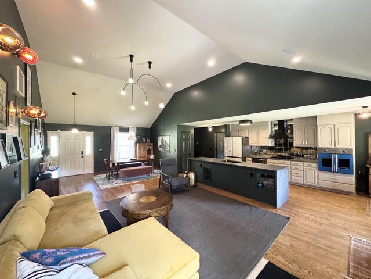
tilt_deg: +0.1
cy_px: 140
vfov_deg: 85.7
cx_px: 186
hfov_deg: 102.1
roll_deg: +0.6
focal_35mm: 14
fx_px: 150
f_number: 2.2
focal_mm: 2.22
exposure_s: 1/60
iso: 800
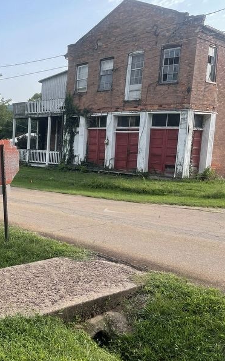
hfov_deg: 31.2
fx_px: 363
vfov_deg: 52.8
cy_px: 181
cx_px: -13
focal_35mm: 37
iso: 32
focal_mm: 4.2
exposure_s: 1/1135
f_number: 1.6
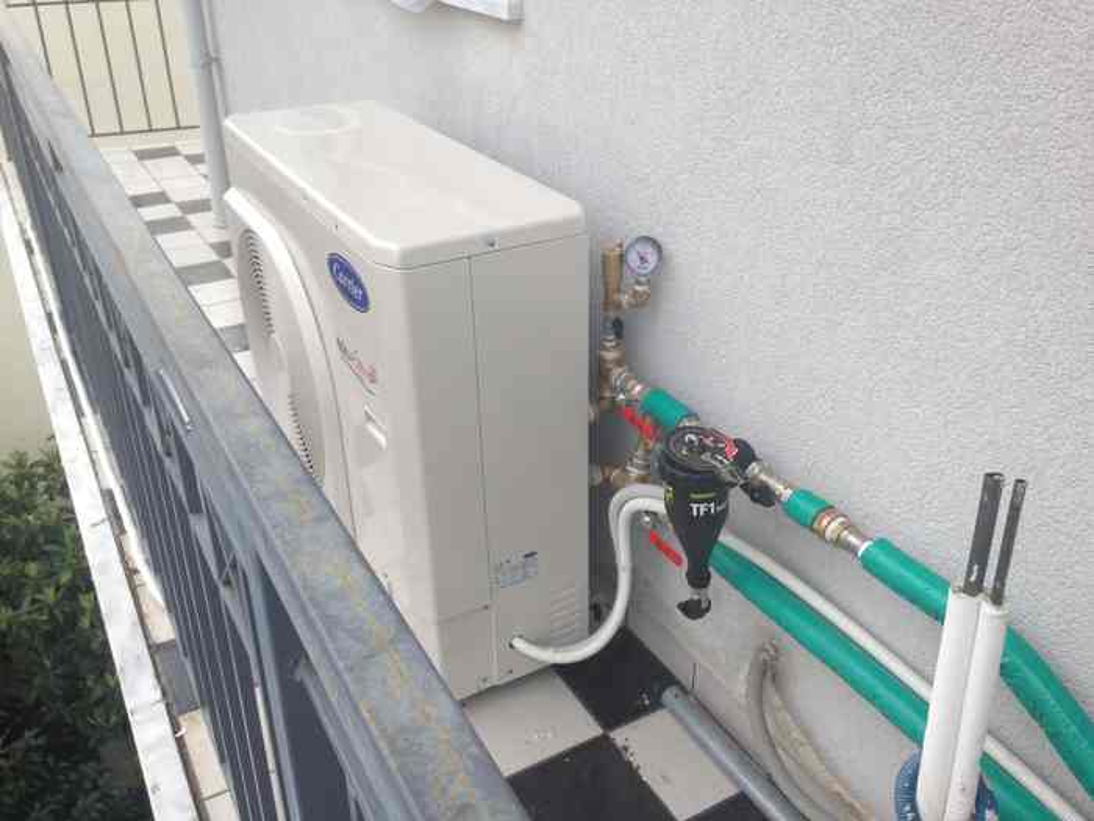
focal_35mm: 33
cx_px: 547
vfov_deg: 42.9
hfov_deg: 55.4
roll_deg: +2.1
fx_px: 1043
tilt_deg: -29.6
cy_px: 410
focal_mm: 4.12
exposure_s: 1/193
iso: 50
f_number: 2.4
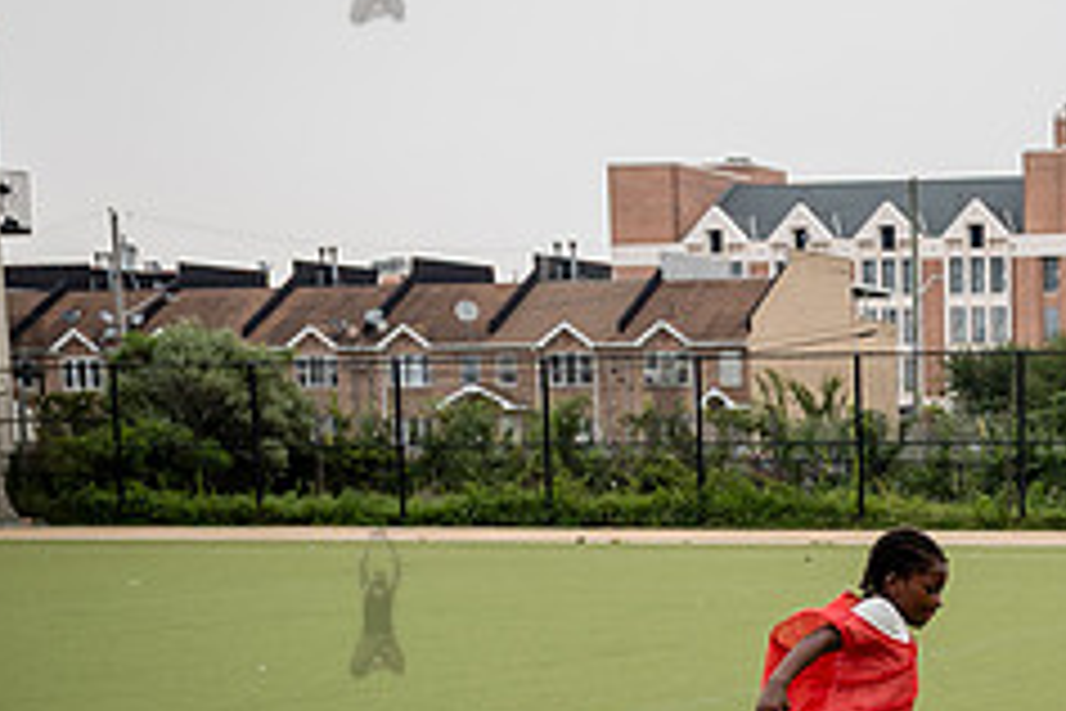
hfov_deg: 22.7
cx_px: 1242
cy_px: 807
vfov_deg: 15.9
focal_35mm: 83
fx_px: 2458
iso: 250
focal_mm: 24
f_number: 4
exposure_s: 1/1000
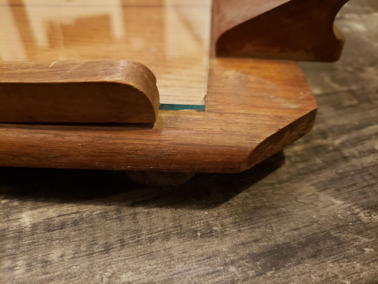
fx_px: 284
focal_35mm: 26
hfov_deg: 67.3
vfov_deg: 53.1
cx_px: 189
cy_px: 142
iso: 320
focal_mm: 4.3
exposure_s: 1/10
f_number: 1.5
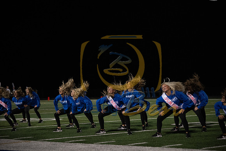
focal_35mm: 110
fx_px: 691
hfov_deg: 18.6
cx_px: 113
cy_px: 76
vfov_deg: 12.5
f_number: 2.8
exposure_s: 1/1600
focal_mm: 110
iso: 5000
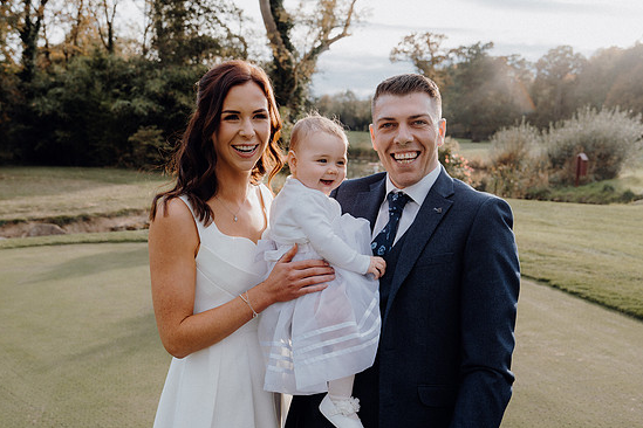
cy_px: 208
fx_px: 661
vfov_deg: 35.9
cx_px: 307
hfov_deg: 51.9
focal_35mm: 37
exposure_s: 1/160
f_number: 5
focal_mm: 35
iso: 125
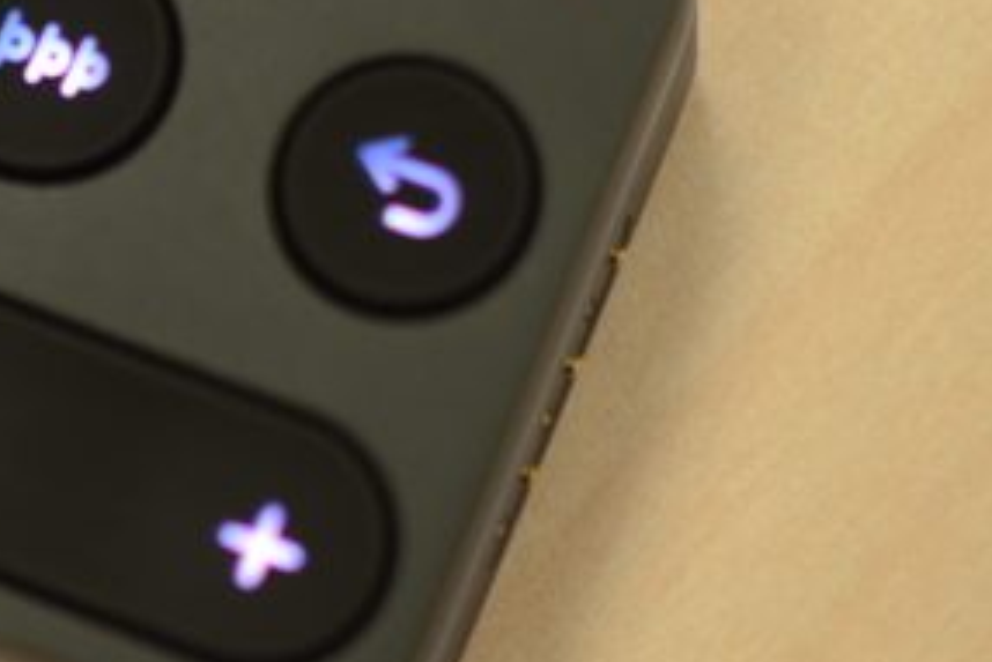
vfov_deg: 7.5
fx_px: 5066
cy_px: 123
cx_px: -486
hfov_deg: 10.8
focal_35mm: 184
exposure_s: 1/100
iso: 125
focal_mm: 35
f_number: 1.8
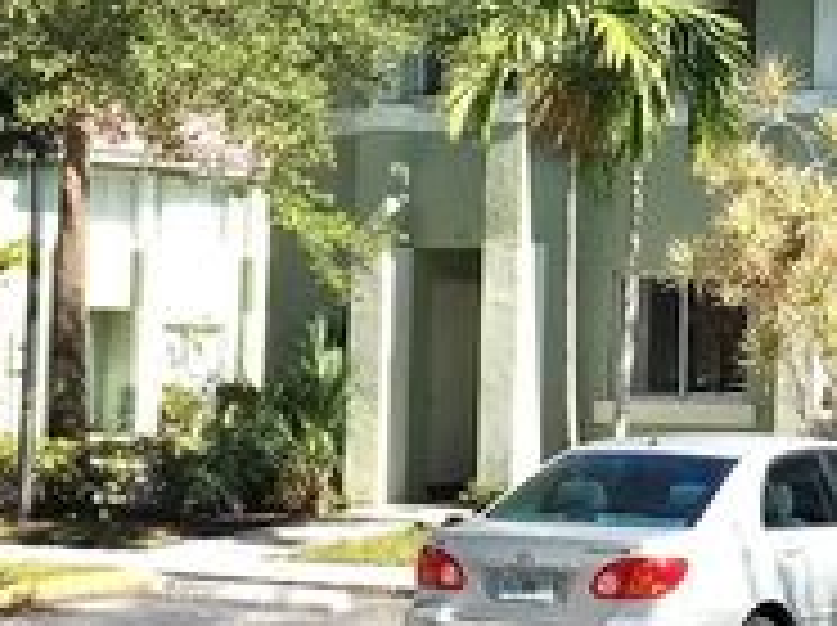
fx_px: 2415
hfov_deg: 19.2
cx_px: 810
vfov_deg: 14.7
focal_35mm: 100
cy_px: 162
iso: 25
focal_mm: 4.15
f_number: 2.2
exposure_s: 1/938
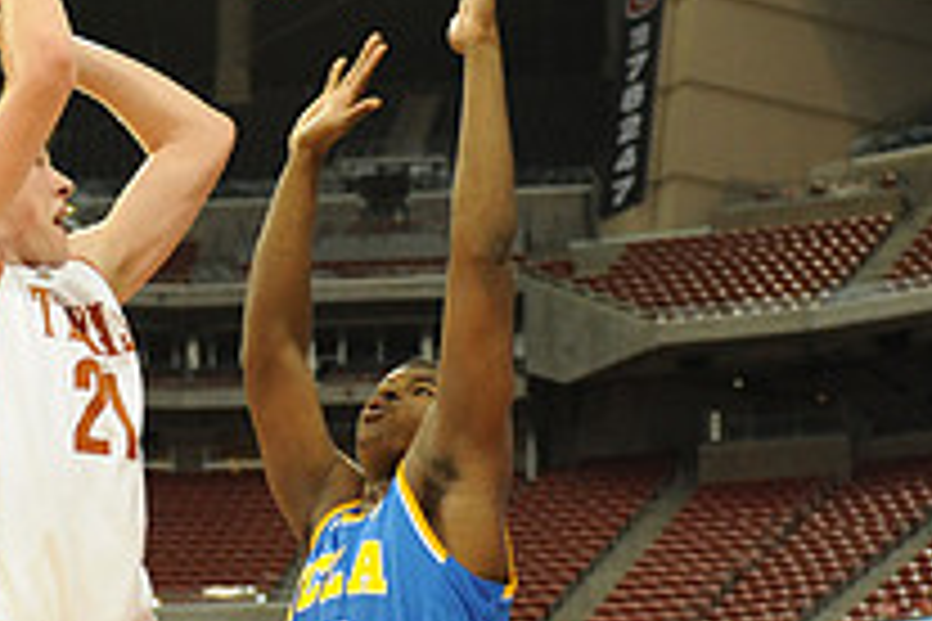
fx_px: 2899
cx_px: 419
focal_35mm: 112
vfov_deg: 12.1
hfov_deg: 18.3
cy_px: 556
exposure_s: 1/1250
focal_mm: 40
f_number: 2.8
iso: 3200
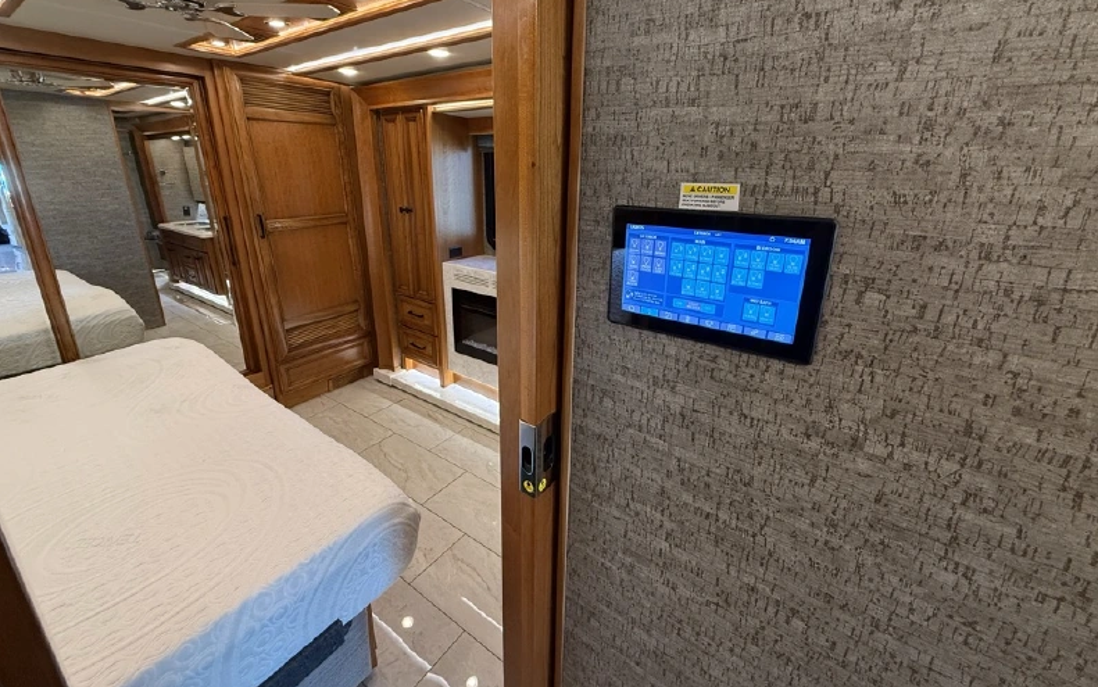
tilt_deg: -16.2
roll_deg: -0.5
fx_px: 449
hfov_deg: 101.4
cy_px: 297
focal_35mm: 15
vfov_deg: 74.5
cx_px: 554
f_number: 2.2
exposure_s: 1/61
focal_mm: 2.22
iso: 320
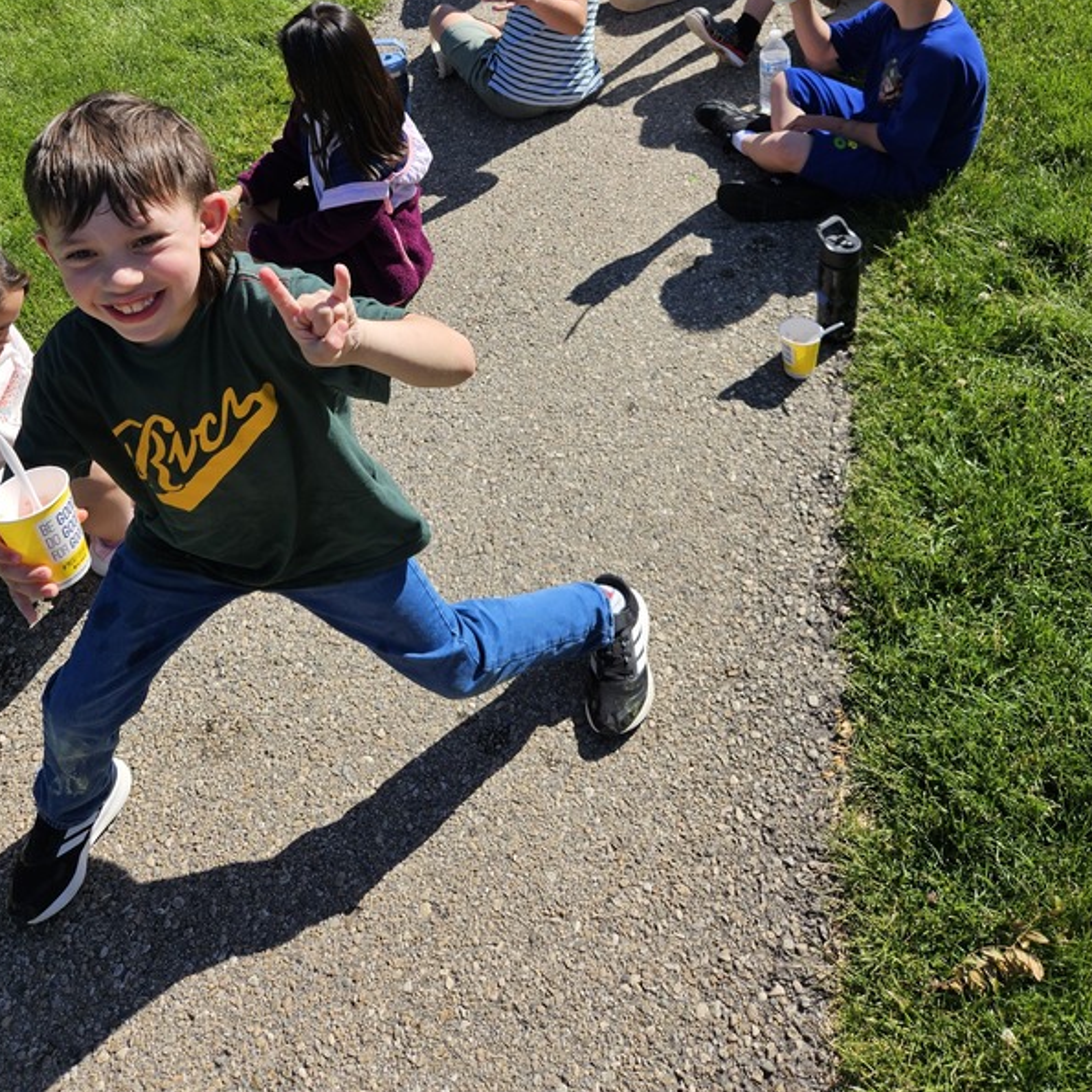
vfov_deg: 44.4
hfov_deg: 47.0
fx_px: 1249
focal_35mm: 35
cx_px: 448
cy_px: 182
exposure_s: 1/1433
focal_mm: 5.4
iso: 25
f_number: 1.8
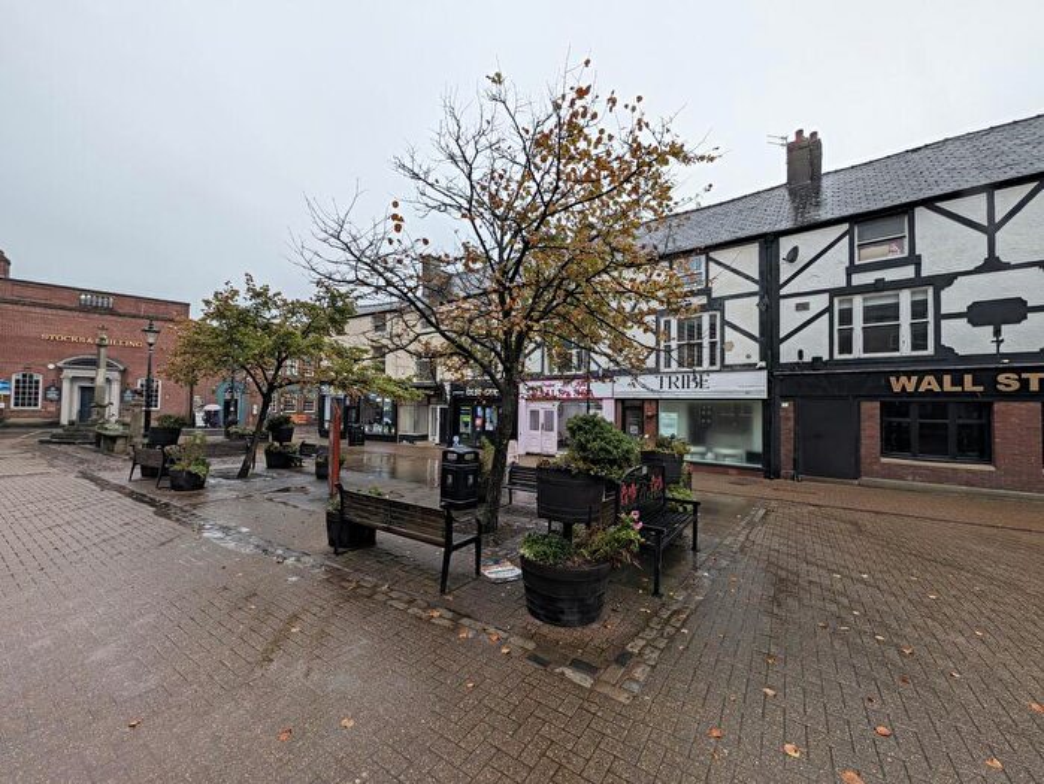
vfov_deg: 94.5
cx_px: 522
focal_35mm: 12
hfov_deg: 110.5
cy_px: 392
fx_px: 362
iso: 52
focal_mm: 2.02
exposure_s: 1/461
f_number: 1.7
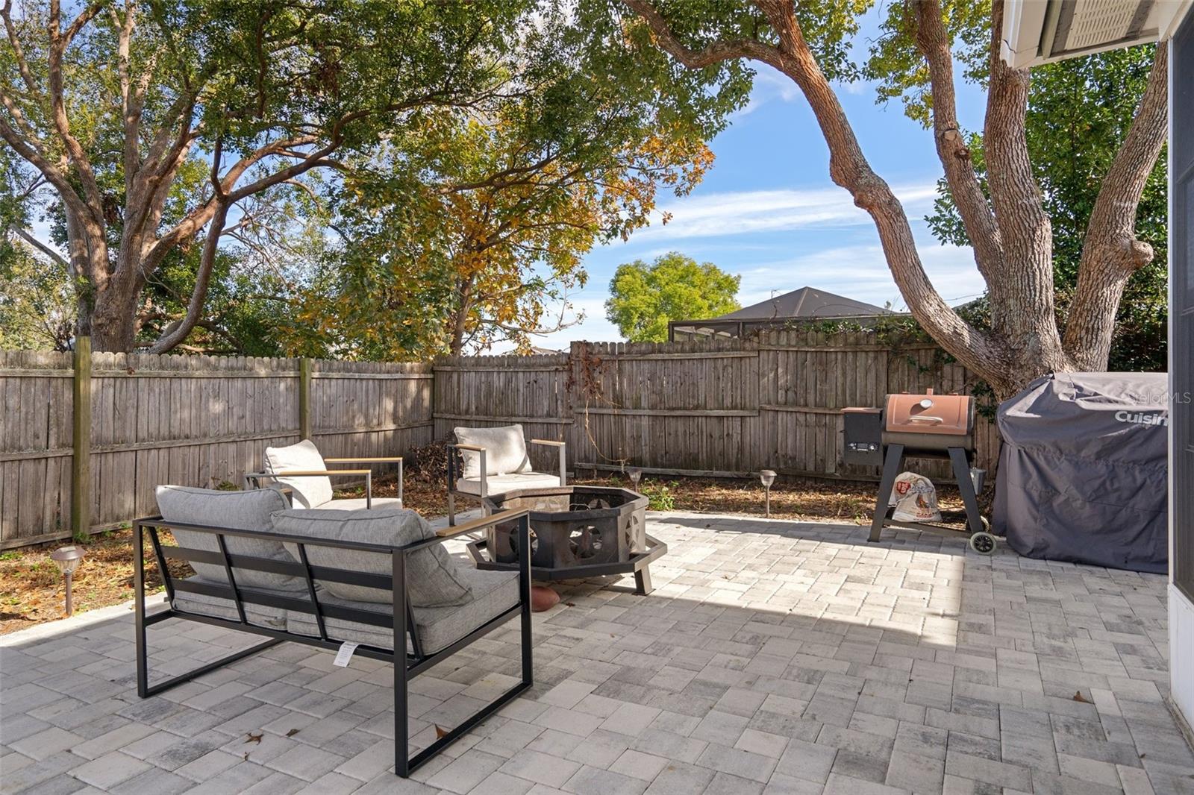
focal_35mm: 20
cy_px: 398
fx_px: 663
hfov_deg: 84.0
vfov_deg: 61.9
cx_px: 597
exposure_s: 1/80
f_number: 8
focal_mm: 20
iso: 320
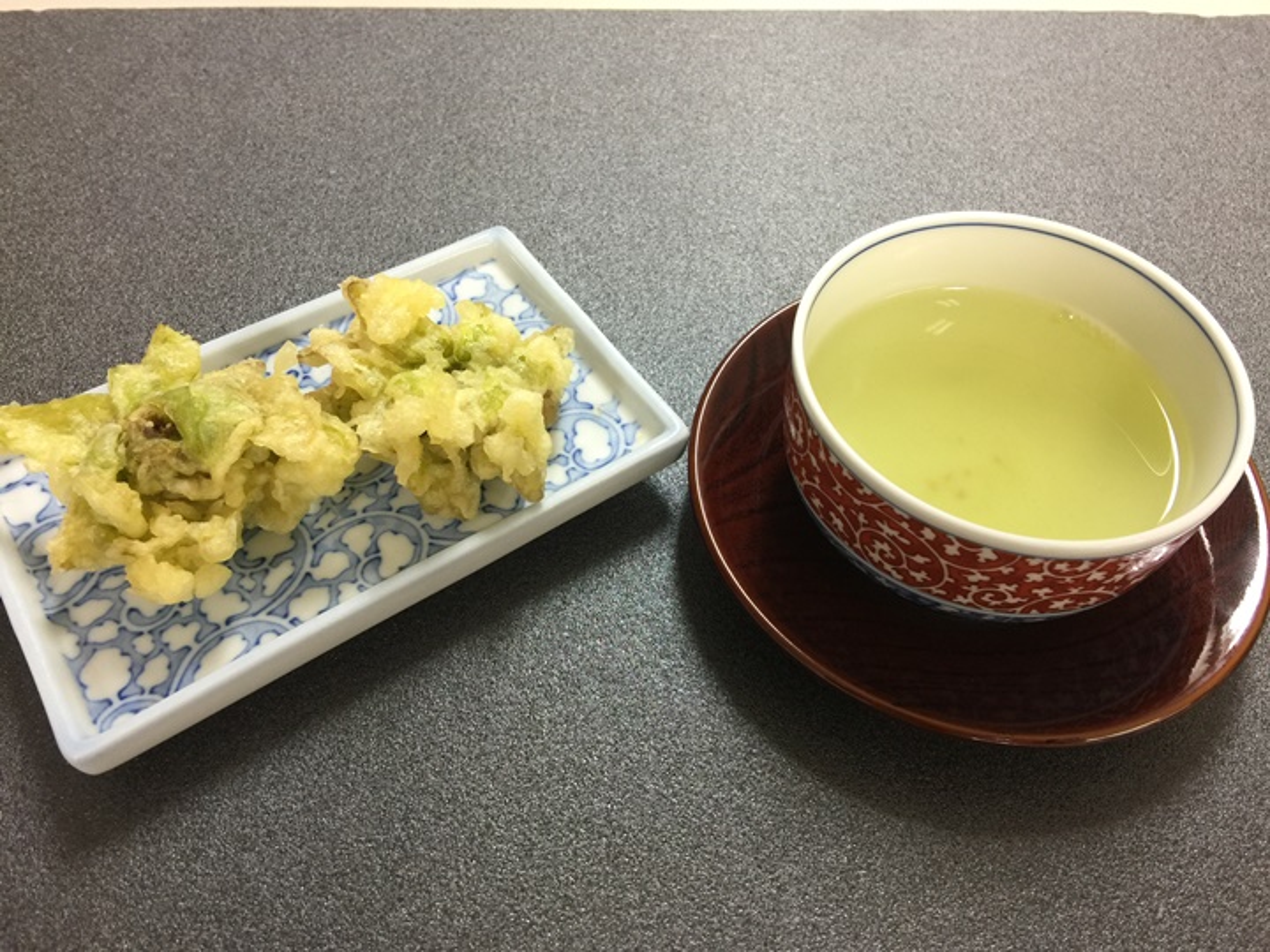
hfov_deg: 61.7
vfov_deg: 48.2
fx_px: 1064
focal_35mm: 29
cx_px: 635
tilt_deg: -53.3
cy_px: 476
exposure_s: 1/15
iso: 64
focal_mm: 4.15
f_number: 2.2
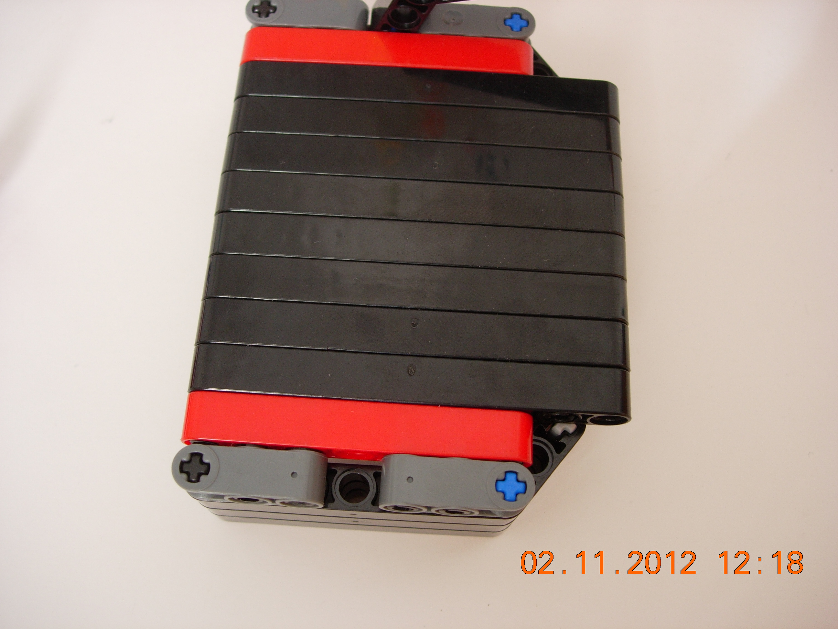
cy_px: 314
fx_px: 920
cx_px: 419
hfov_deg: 49.0
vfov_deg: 37.7
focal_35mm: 38
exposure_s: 1/38
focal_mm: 7.8
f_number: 2.8
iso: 64
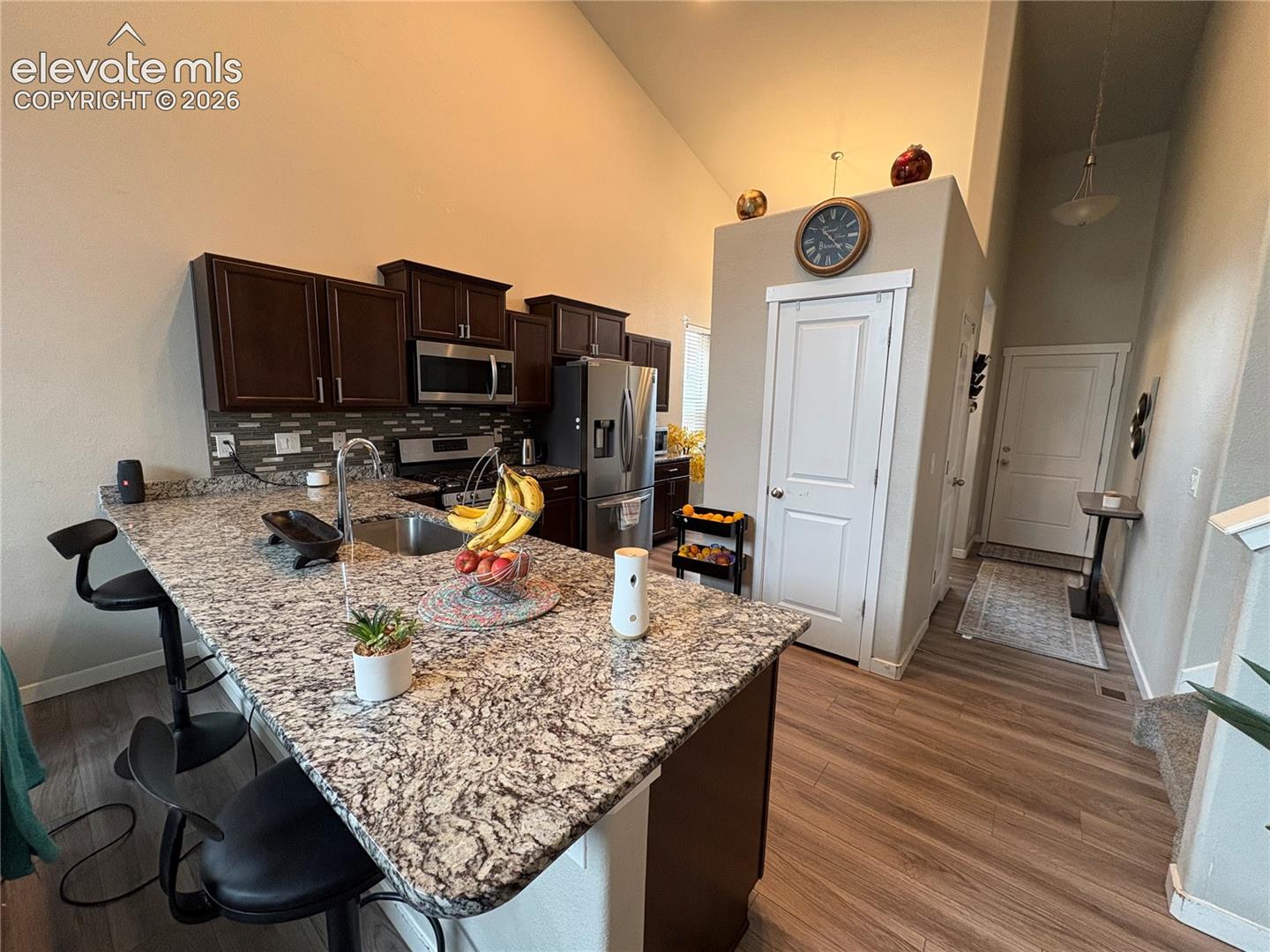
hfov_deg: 102.1
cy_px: 476
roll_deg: -1.2
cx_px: 635
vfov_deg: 85.7
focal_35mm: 14
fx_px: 514
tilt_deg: -8.2
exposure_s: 1/60
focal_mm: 2.22
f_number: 2.2
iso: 200
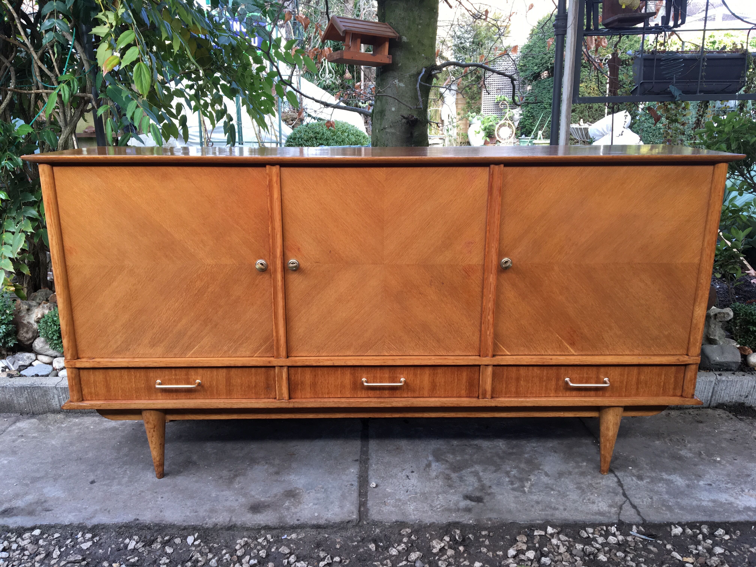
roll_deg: +2.0
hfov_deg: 61.7
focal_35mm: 29
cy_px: 284
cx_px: 378
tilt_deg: -14.0
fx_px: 633
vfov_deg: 48.2
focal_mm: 4.15
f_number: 2.2
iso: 40
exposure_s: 1/100
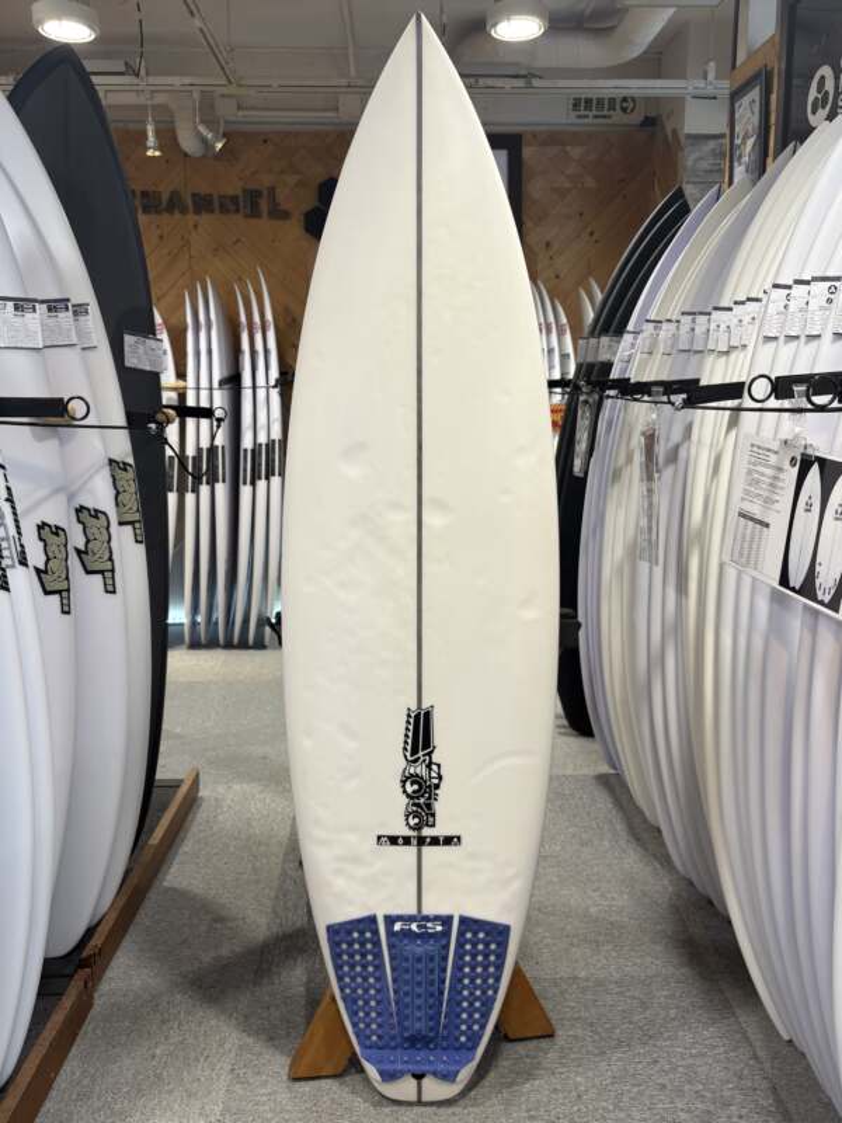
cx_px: 421
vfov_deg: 67.3
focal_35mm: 26
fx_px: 843
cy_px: 562
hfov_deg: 53.1
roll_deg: +0.7
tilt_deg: -10.3
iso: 40
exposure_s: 1/100
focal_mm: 5.96
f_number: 1.6
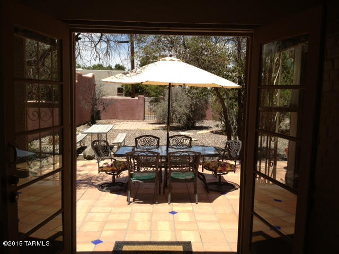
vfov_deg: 40.7
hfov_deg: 52.6
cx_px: 170
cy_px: 127
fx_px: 343
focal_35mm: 35
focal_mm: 4.28
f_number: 2.4
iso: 64
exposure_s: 1/1672
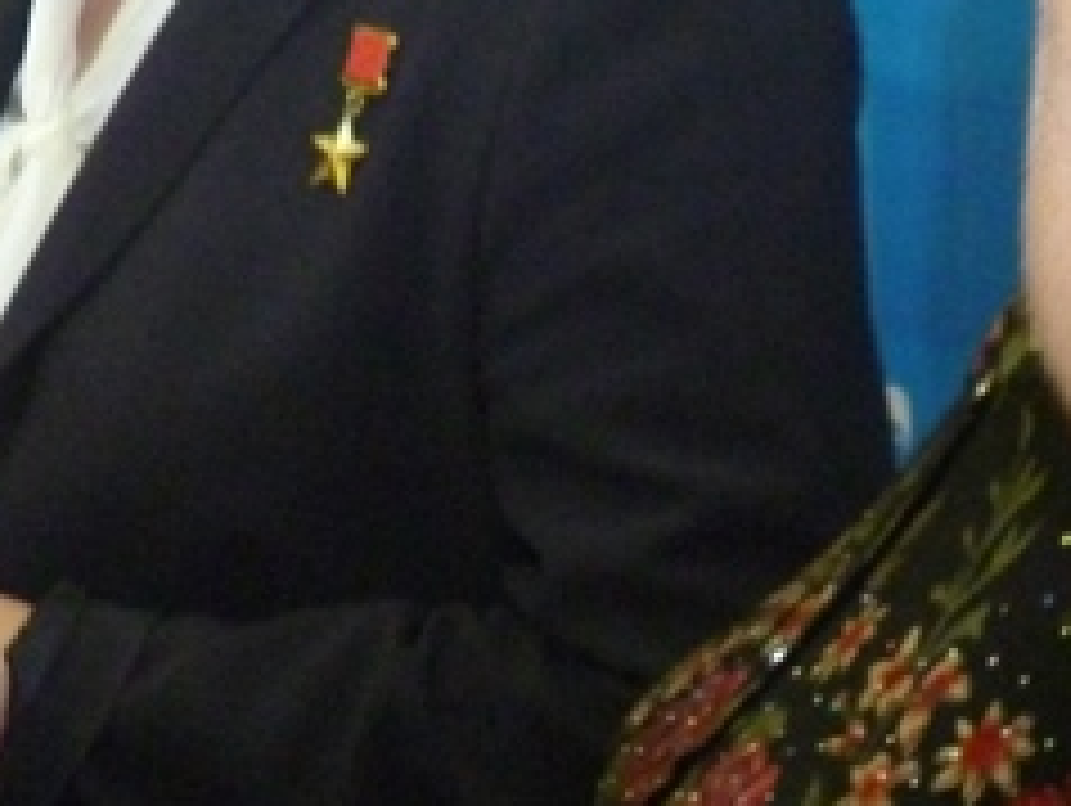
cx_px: 729
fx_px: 3747
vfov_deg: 12.0
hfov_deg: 16.2
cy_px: -176
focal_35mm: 121
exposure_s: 1/60
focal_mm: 6.4
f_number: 3.1
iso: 500
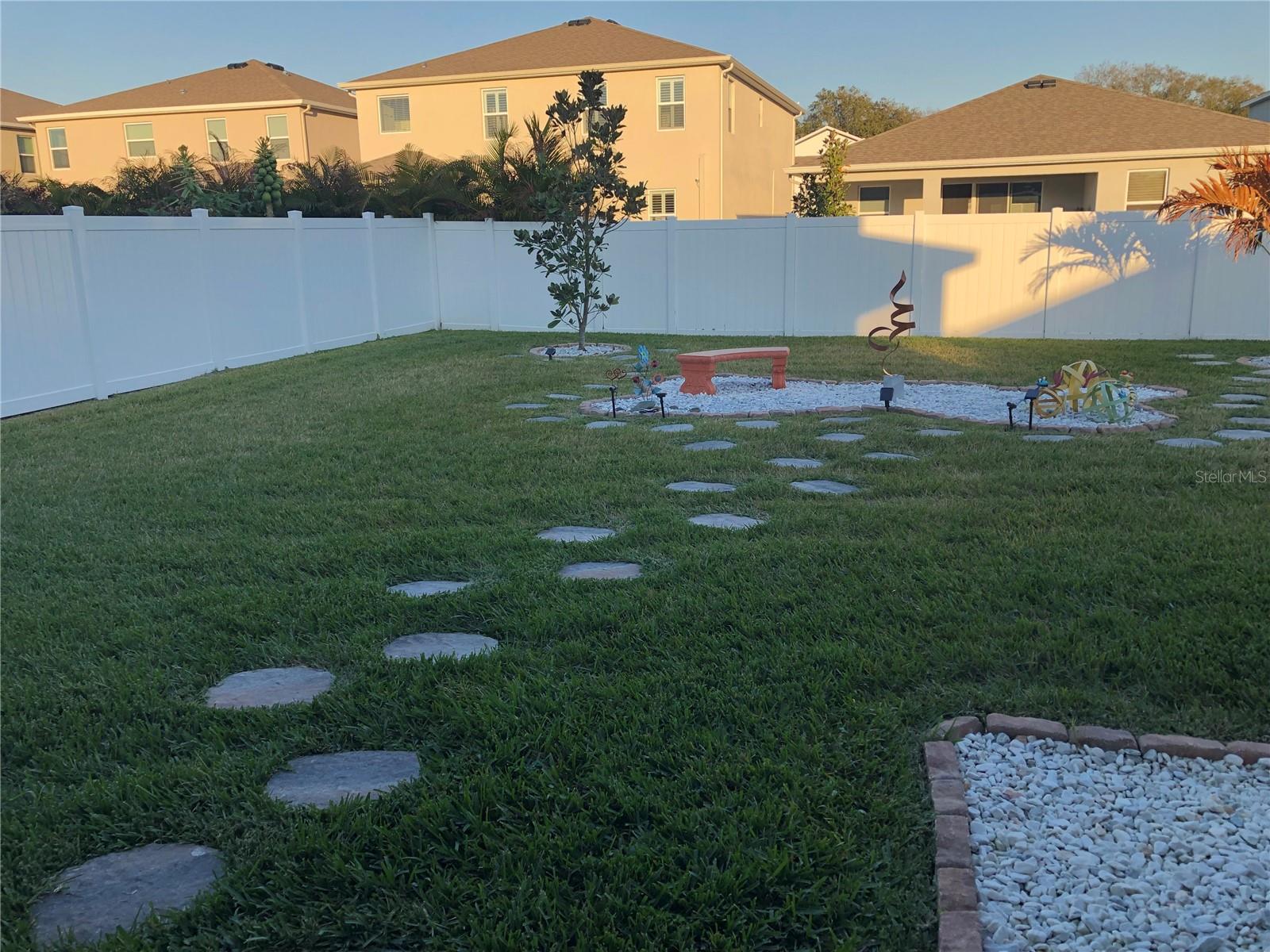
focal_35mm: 28
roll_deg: +0.9
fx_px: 1027
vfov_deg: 49.7
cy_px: 476
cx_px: 635
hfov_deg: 63.4
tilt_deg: -14.2
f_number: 1.8
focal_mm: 3.99
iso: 20
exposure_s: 1/510
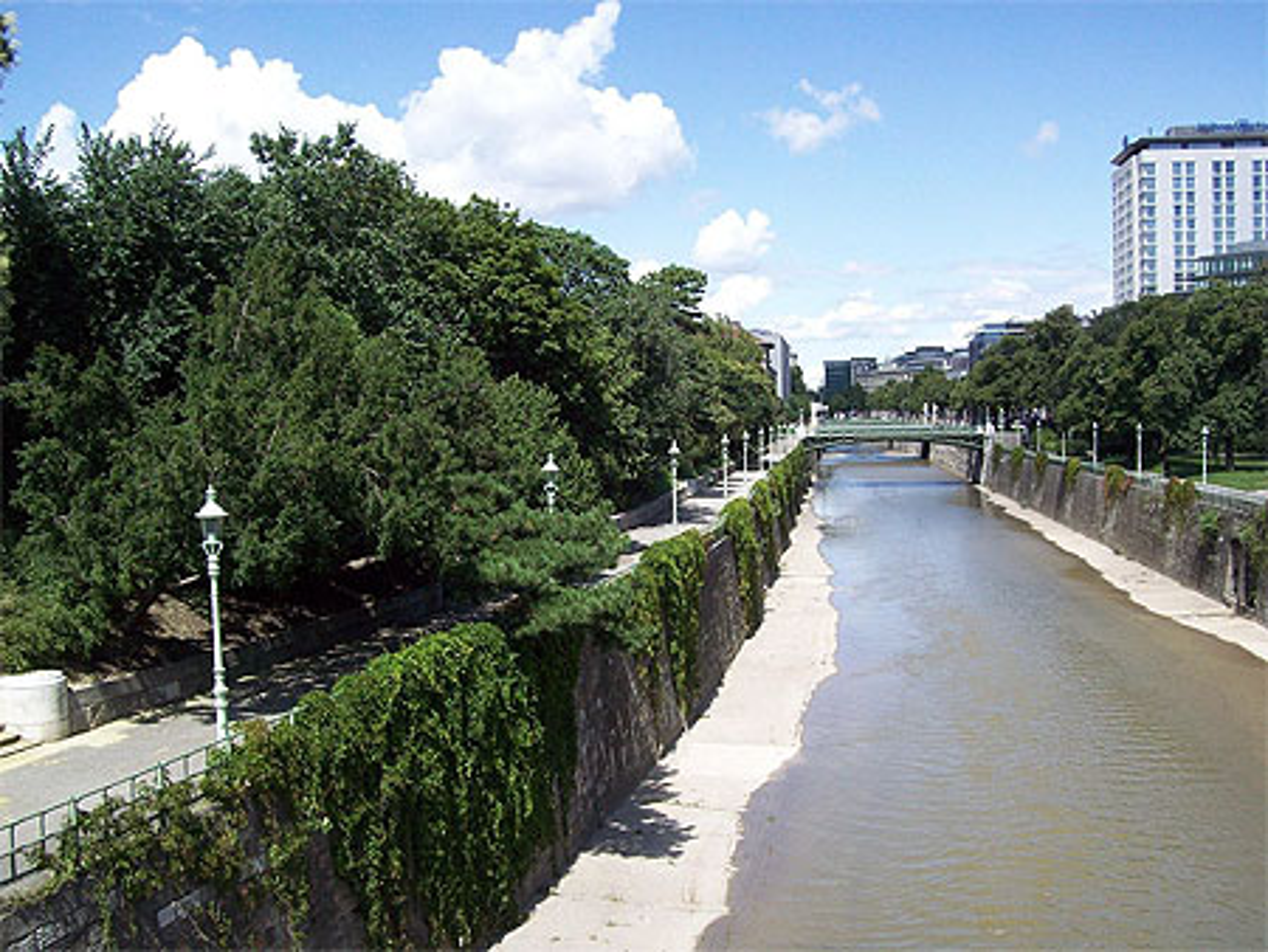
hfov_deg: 51.3
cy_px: 476
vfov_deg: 39.7
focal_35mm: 36
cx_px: 634
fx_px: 1319
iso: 80
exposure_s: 1/449
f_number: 4.8
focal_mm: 6
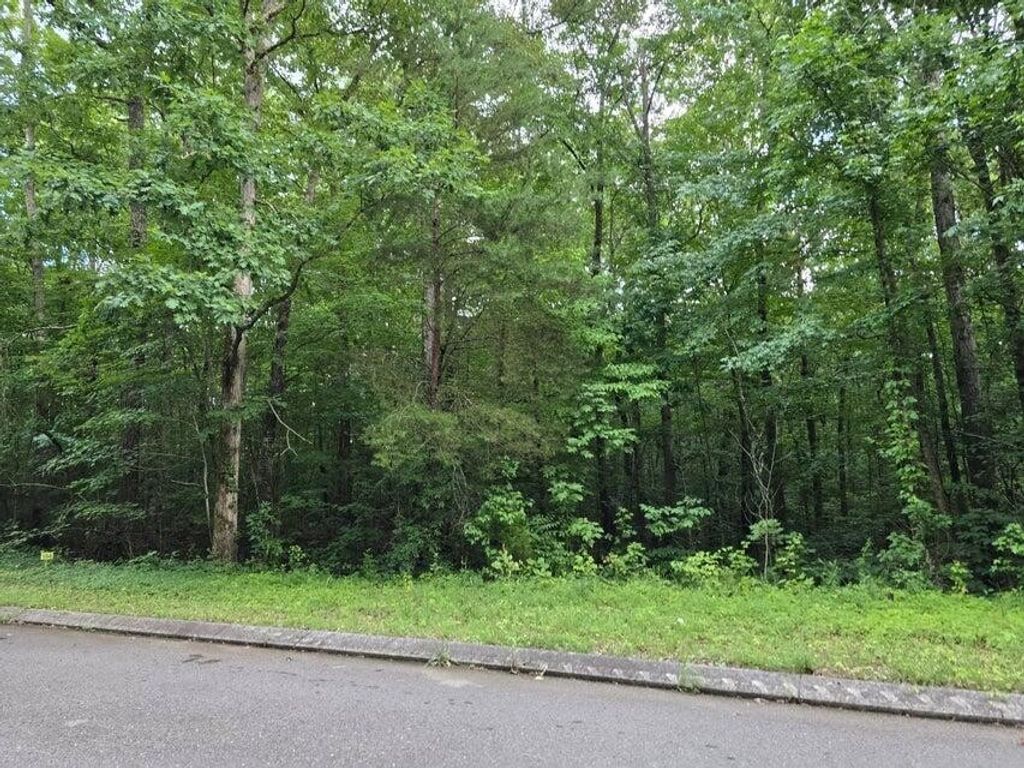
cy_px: 384
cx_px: 512
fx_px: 680
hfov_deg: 73.9
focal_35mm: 23
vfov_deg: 58.9
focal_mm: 6.3
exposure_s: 1/120
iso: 160
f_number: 1.7
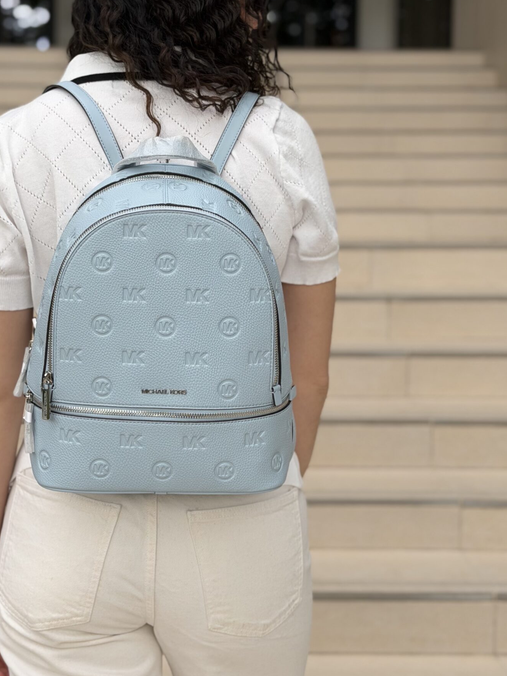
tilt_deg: -2.6
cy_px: 290
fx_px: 1366
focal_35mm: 70
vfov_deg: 27.7
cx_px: 165
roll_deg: -0.4
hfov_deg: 20.9
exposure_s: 1/1027
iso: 64
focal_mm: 6.76
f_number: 1.78
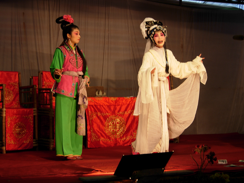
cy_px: 92
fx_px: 437
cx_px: 122
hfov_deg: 31.2
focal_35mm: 62
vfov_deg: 23.7
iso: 50
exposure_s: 1/19
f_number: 3.5
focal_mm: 12.9
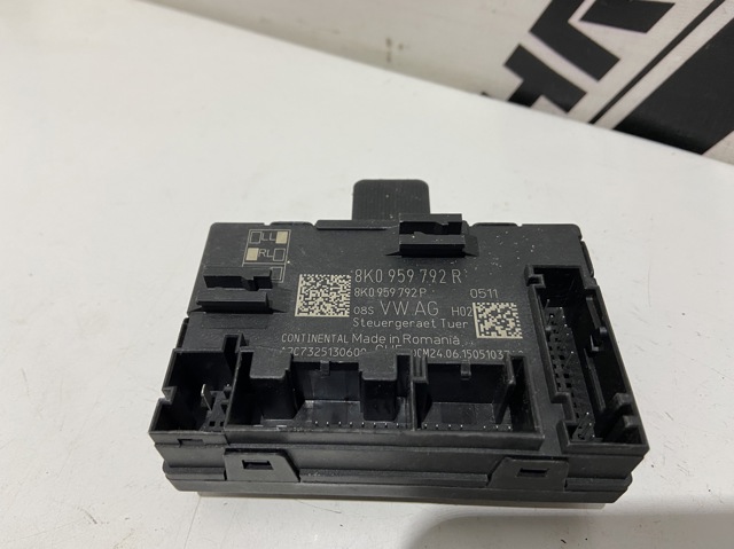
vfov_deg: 53.0
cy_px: 274
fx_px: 551
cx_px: 367
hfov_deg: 67.3
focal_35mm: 26
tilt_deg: -49.5
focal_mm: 4.25
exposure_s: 1/50
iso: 125
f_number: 1.8
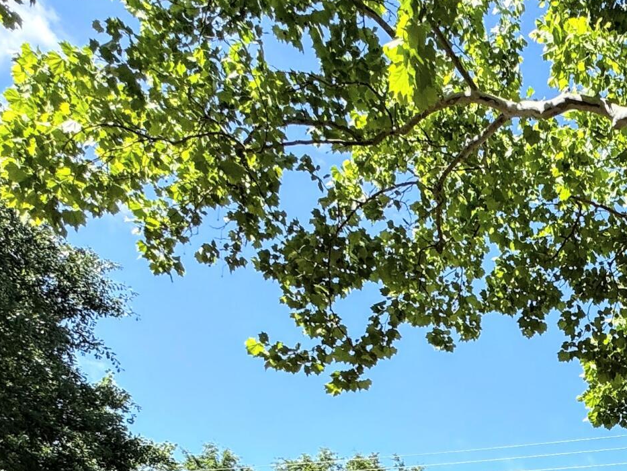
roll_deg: -0.3
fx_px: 815
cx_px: 673
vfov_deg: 26.7
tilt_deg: +6.5
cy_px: 628
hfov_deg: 36.3
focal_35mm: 45
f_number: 2.2
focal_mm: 2.22
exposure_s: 1/932
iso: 40
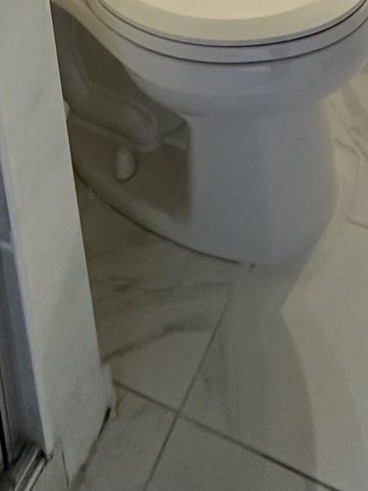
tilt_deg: -9.5
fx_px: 822
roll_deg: +2.1
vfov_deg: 18.6
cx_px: 351
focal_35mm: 58
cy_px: -520
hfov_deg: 24.3
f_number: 2.2
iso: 125
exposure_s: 1/120
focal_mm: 2.22
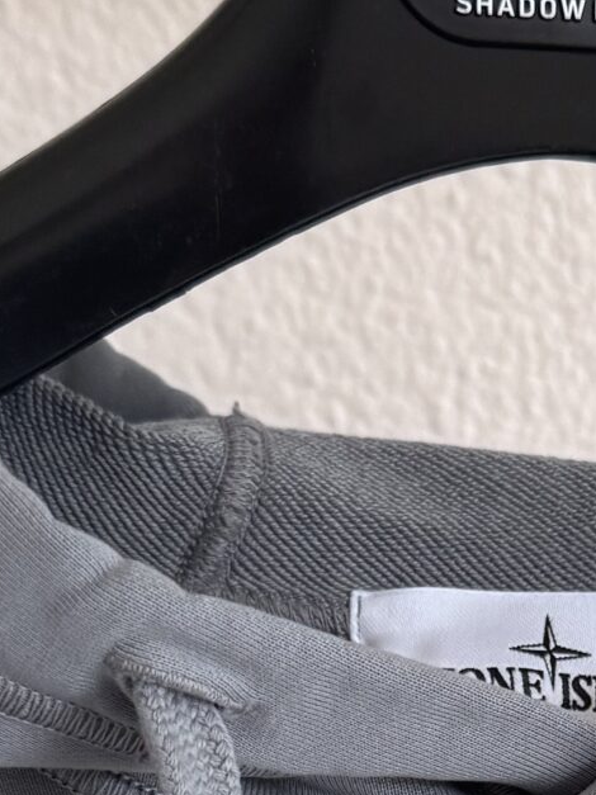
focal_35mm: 98
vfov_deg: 19.2
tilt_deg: -8.8
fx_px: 2251
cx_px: 681
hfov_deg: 14.7
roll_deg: +0.3
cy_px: 891
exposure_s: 1/60
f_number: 1.78
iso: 250
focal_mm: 6.76
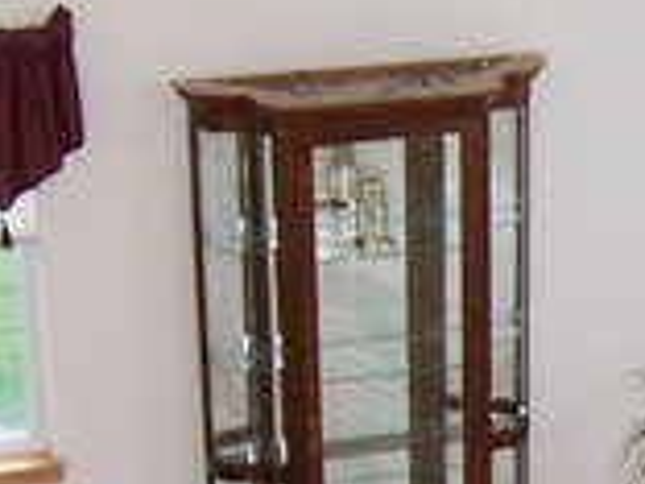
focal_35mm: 135
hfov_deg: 14.3
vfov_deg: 10.9
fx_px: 2515
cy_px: 430
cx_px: 719
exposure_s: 1/60
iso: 140
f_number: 2.8
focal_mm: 5.5
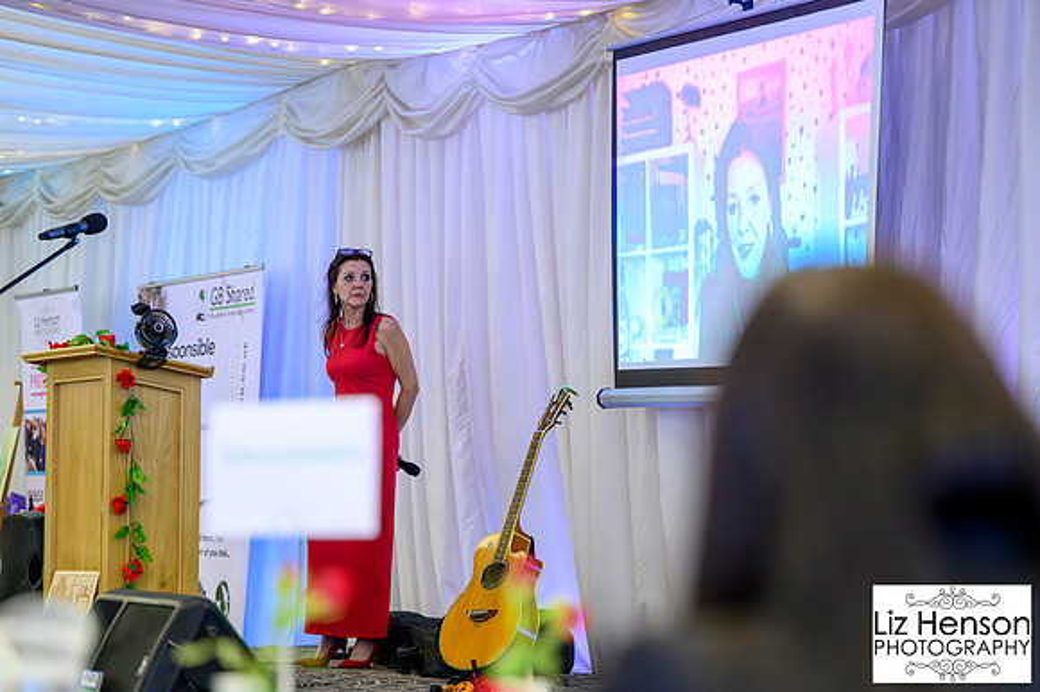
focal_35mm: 99
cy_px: 346
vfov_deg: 13.8
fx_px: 2858
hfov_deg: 20.6
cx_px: 520
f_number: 2.8
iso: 12800
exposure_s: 1/200
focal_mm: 99
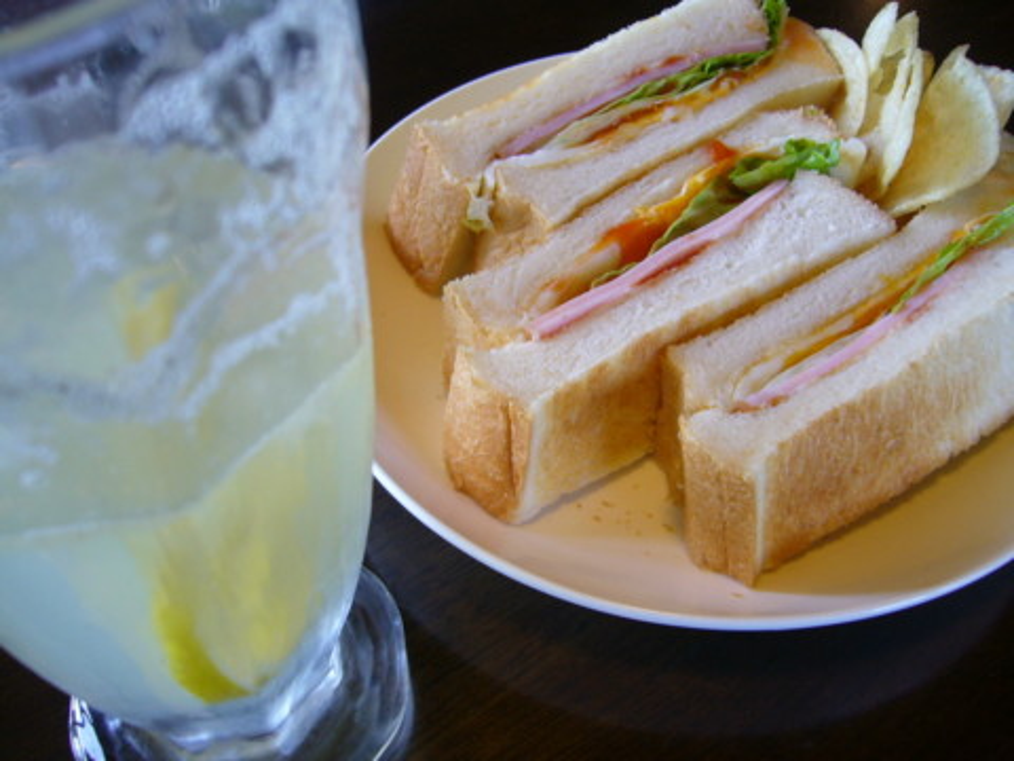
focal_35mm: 35
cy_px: 380
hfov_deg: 52.6
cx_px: 507
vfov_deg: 40.7
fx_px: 1025
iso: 100
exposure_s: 1/20
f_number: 2.8
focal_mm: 5.8
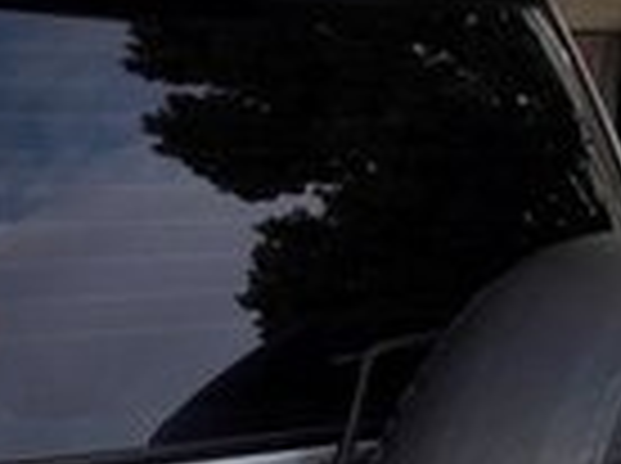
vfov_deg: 10.6
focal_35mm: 134
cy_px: 723
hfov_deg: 13.2
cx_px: -513
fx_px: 2400
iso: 40
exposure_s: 1/342
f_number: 1.9
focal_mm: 3.7
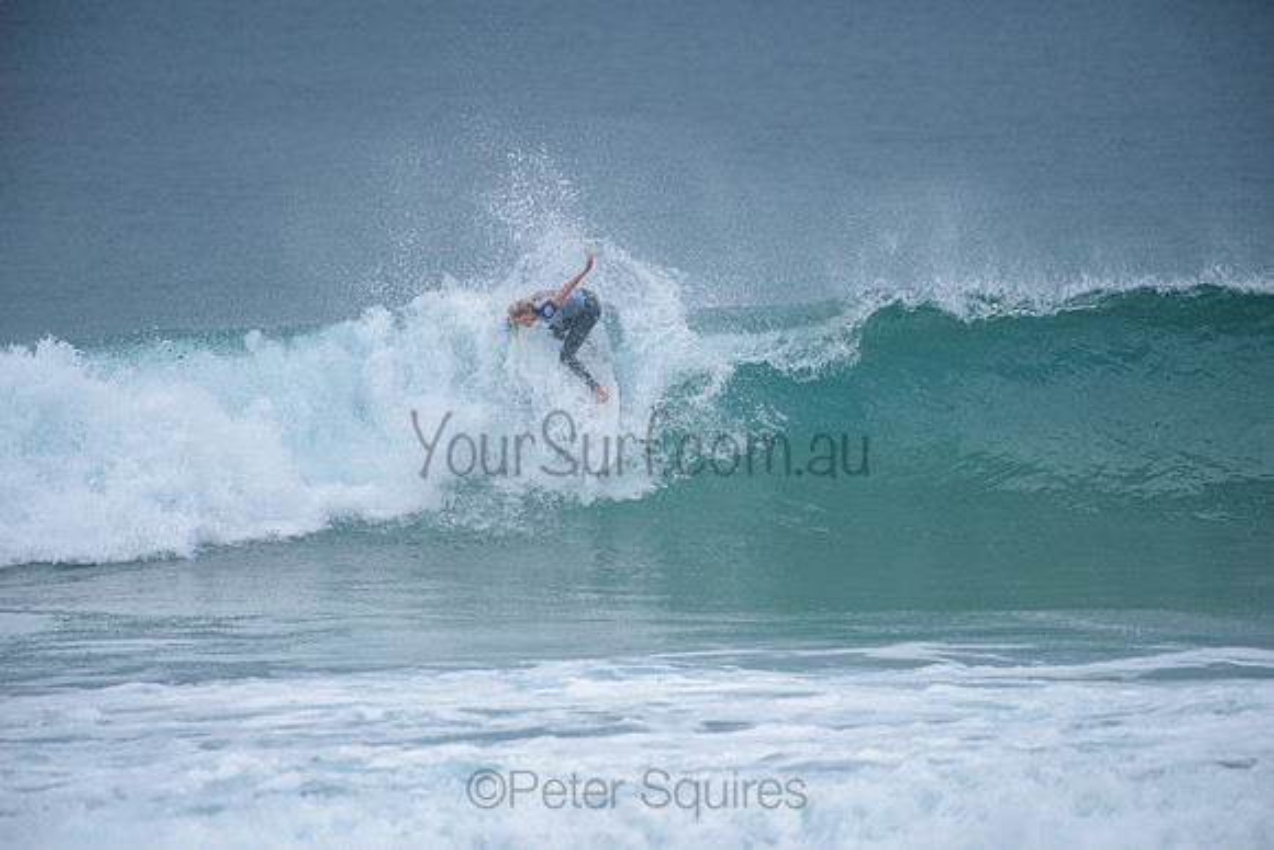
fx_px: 17698
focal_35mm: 500
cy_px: 425
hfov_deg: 4.1
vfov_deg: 2.8
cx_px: 637
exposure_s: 1/2000
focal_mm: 500
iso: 280
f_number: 5.6
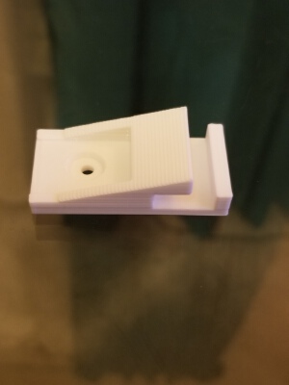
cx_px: 144
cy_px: 192
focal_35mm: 26
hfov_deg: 53.1
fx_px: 289
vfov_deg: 67.3
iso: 250
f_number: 1.7
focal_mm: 4.3
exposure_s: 1/13
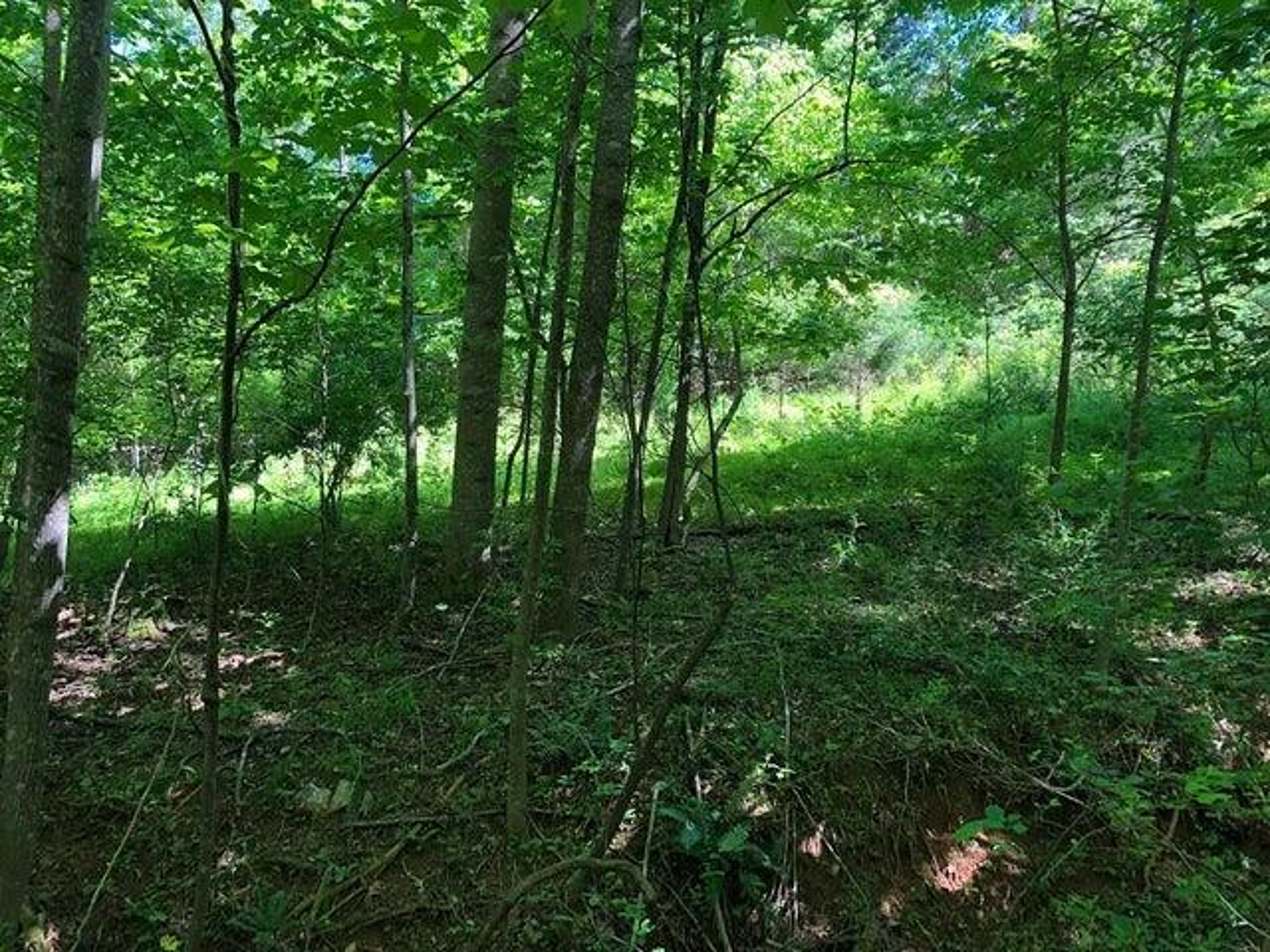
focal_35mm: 28
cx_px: 635
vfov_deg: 49.7
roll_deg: -4.5
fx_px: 1027
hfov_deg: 63.4
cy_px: 476
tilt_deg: -2.3
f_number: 1.8
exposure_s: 1/120
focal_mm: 3.99
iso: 64
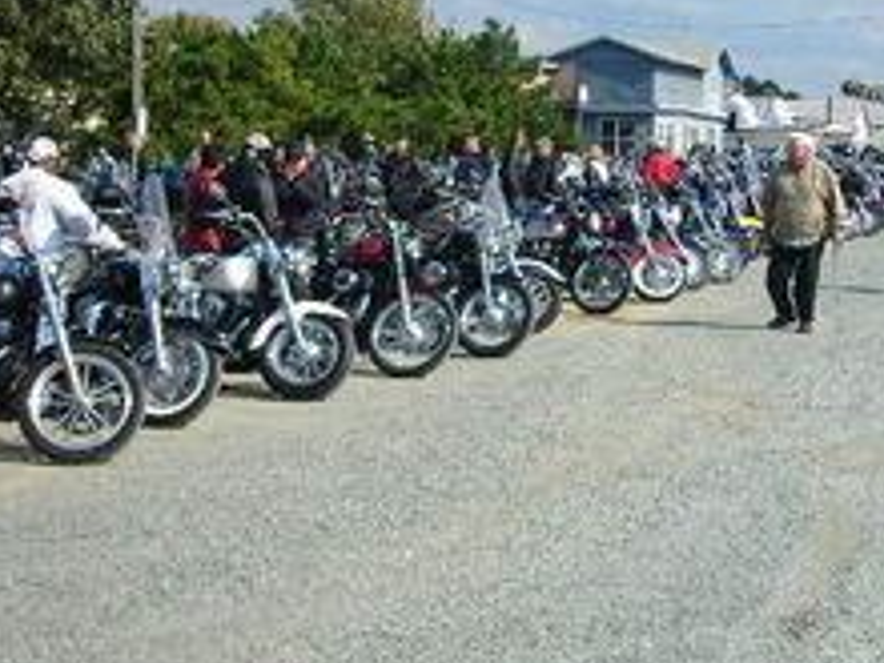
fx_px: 1762
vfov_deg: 21.2
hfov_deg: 28.2
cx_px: 470
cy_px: 233
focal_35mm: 69
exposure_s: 1/187
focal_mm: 6.3
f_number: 6.4
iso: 50
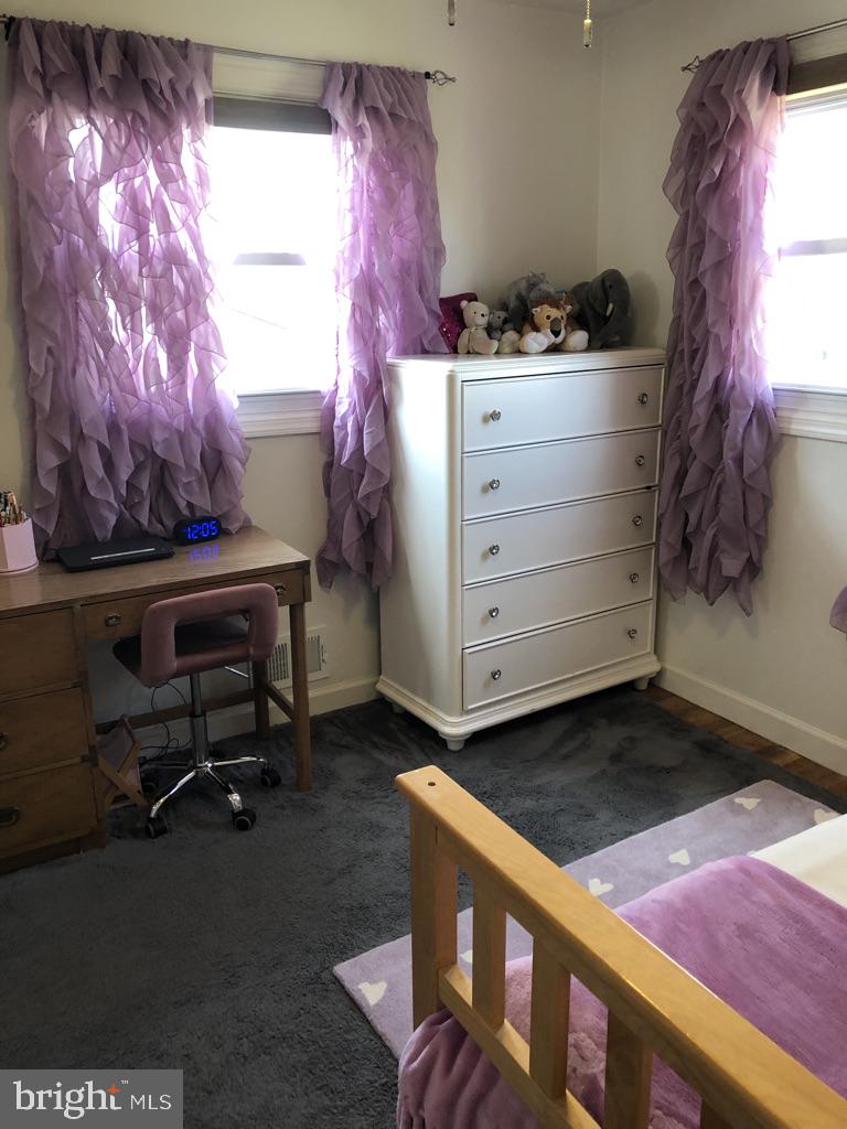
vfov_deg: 63.4
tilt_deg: -16.0
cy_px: 564
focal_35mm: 28
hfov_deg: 49.7
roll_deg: +0.1
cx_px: 424
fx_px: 913
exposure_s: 1/30
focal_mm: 3.99
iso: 40
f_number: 1.8
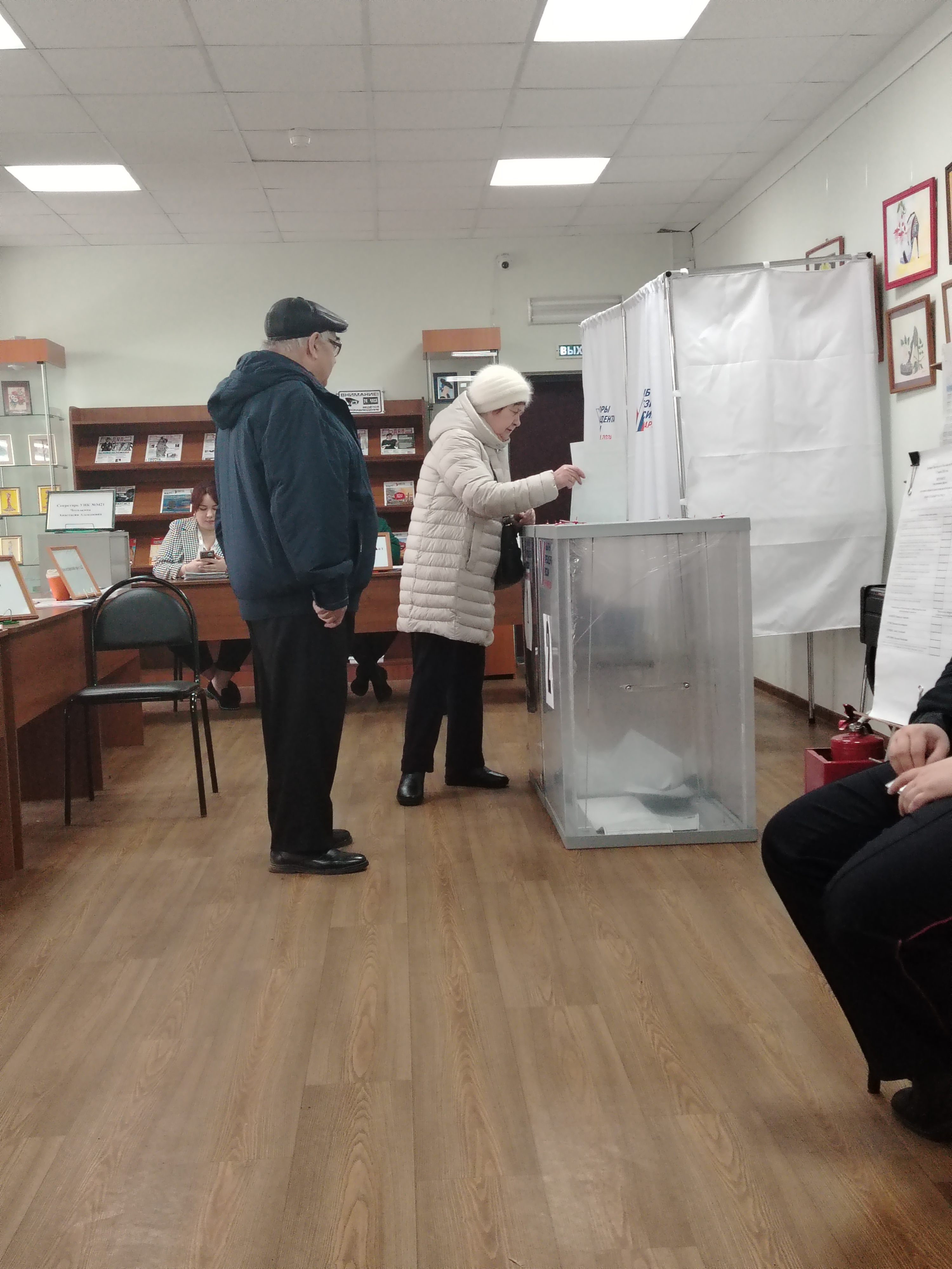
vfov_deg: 46.8
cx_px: 476
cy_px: 634
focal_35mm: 40
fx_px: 1467
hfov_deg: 36.0
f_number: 1.75
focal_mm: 5.25
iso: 750
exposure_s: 1/200
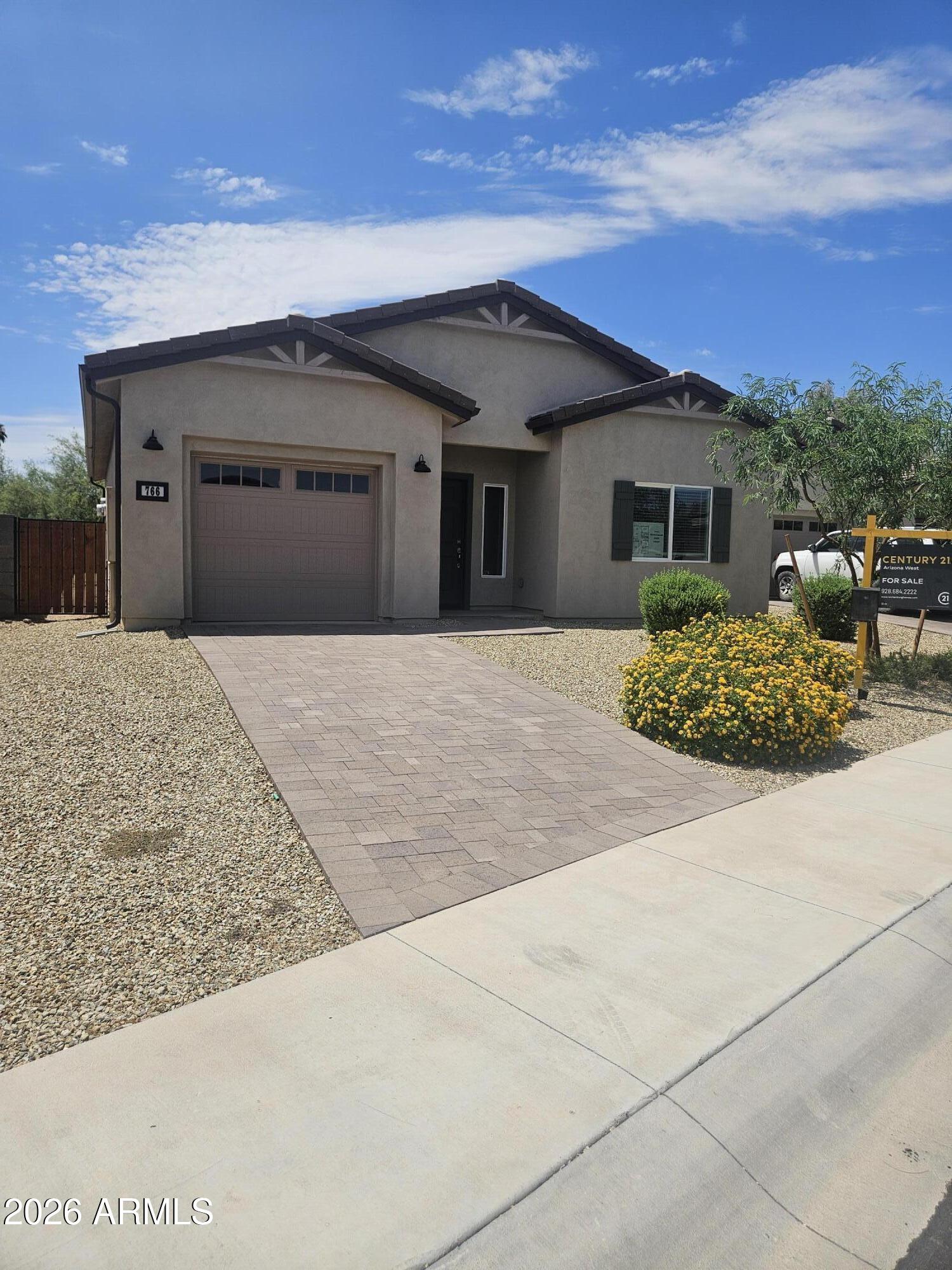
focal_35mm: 23
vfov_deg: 73.9
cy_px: 635
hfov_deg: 58.9
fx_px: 843
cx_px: 476
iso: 25
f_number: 1.8
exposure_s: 1/3474
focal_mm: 5.4
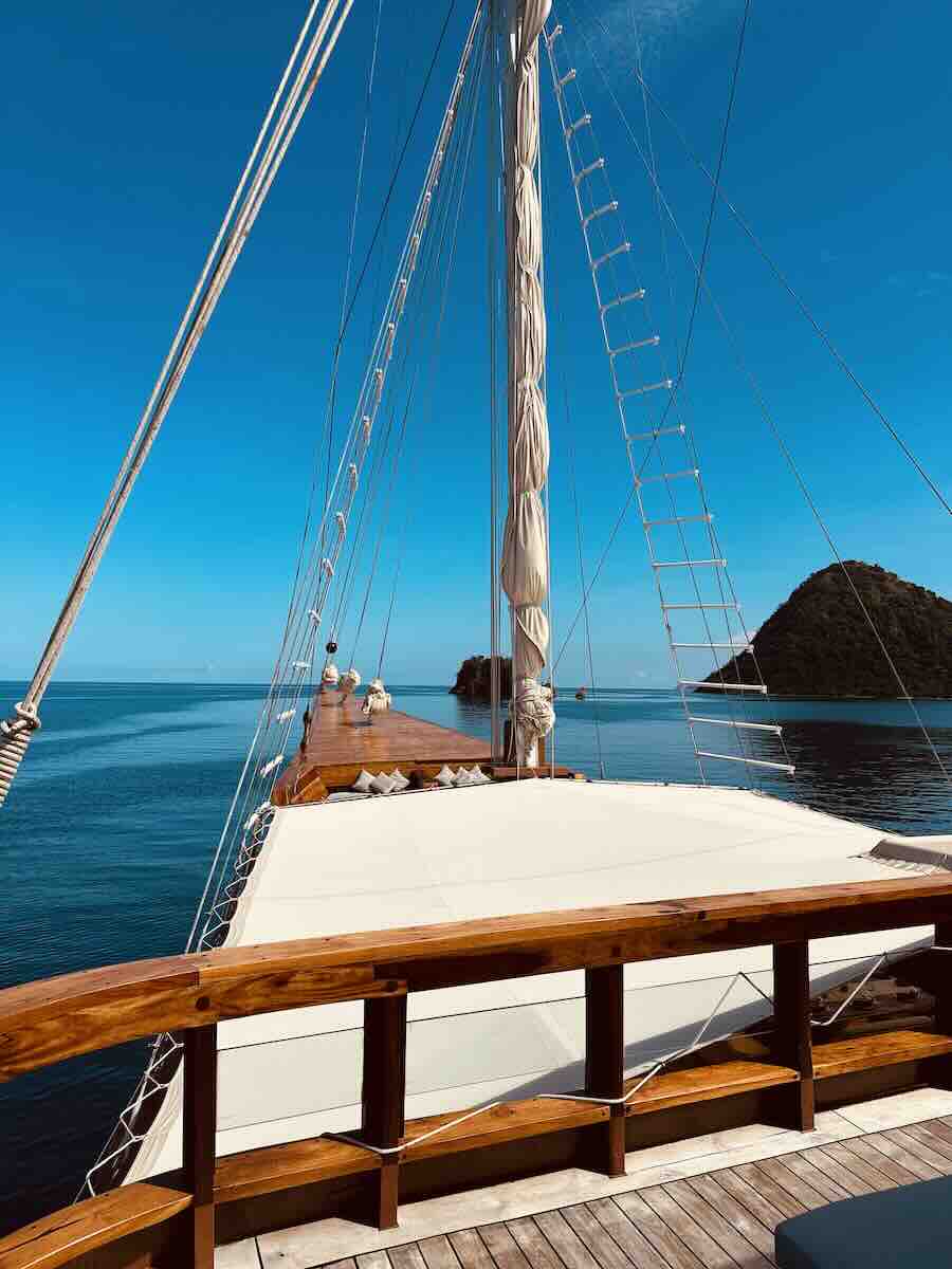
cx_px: 476
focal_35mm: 24
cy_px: 634
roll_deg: -2.0
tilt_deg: +3.6
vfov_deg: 71.6
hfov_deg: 56.8
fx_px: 880
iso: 80
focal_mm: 6.86
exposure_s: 1/8197
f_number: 1.78
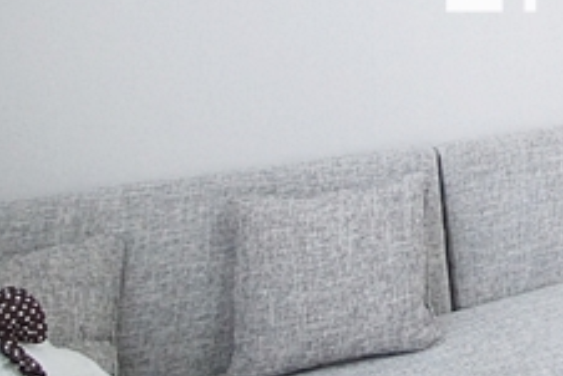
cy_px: -60
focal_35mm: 53
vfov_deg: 23.6
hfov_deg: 29.4
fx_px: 829
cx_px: 752
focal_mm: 10
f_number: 4
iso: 1600
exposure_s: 1/250
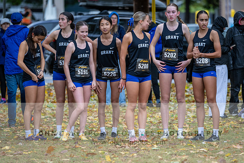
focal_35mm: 257
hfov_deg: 8.0
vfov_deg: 5.3
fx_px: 1743
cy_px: 104
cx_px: 143
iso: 500
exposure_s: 1/1000
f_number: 2.8
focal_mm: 180
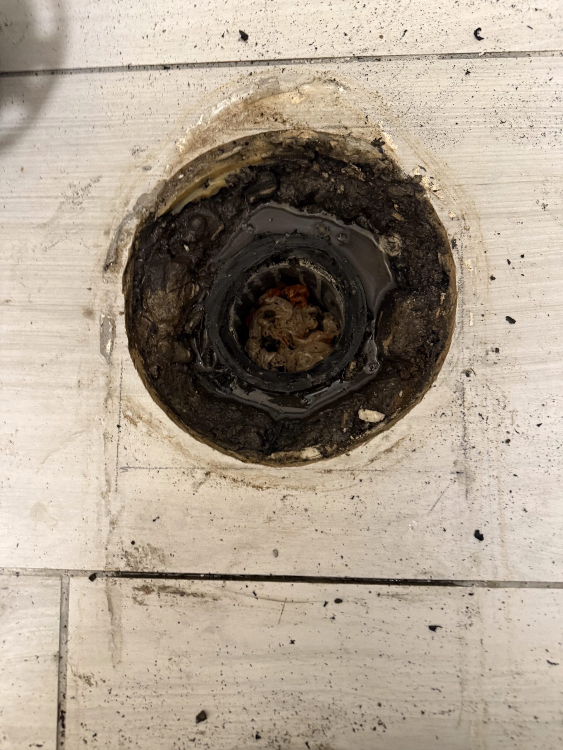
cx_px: 282
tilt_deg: -83.7
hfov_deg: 56.8
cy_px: 375
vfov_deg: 71.6
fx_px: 520
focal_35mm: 24
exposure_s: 1/60
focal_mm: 6.76
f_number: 1.78
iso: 400
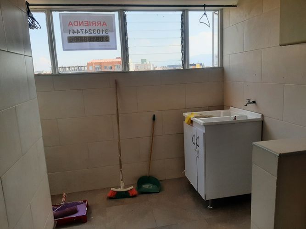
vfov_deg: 53.0
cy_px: 114
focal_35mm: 26
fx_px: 230
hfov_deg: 67.3
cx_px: 153
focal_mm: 3.93
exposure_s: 1/969
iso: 40
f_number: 1.7
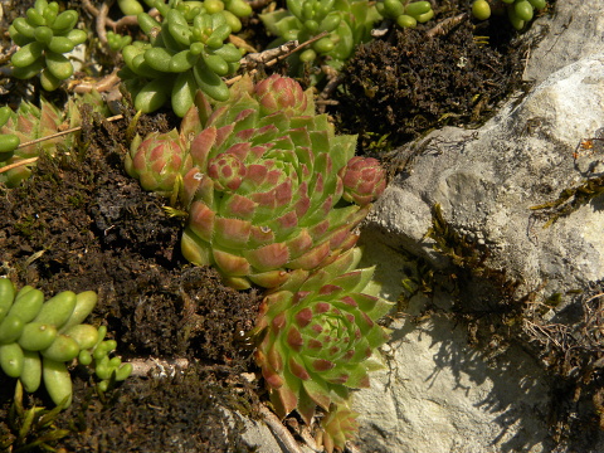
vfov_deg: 22.3
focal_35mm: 66
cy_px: 226
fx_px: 1152
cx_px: 302
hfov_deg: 29.4
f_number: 5
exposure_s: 1/640
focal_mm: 11.8
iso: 100
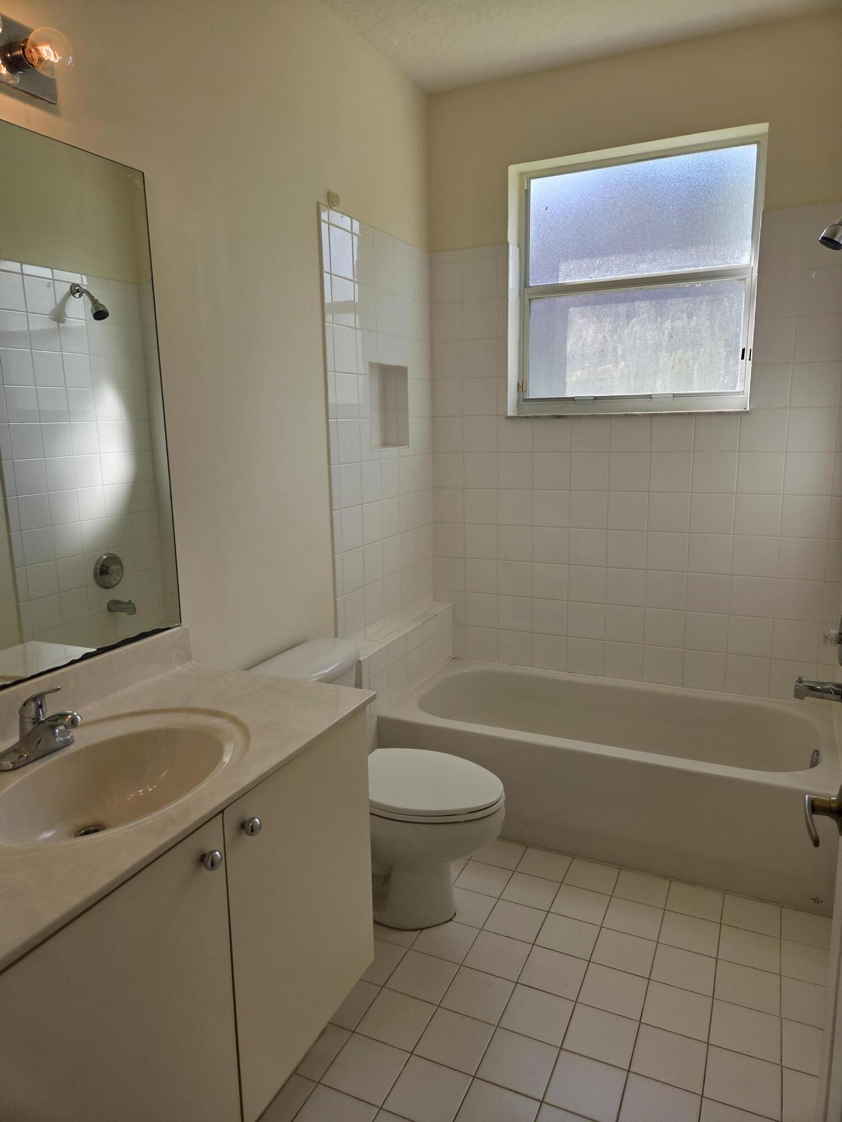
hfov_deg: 58.9
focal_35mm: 23
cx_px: 421
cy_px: 561
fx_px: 746
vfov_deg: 73.9
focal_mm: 5.4
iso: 80
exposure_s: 1/571
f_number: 1.8
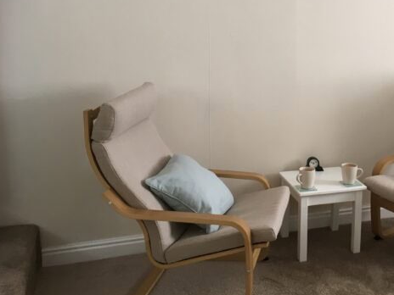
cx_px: 319
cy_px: 84
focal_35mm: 48
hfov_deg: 38.1
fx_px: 546
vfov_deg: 29.9
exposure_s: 1/33
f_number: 2.2
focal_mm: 4.2
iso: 64
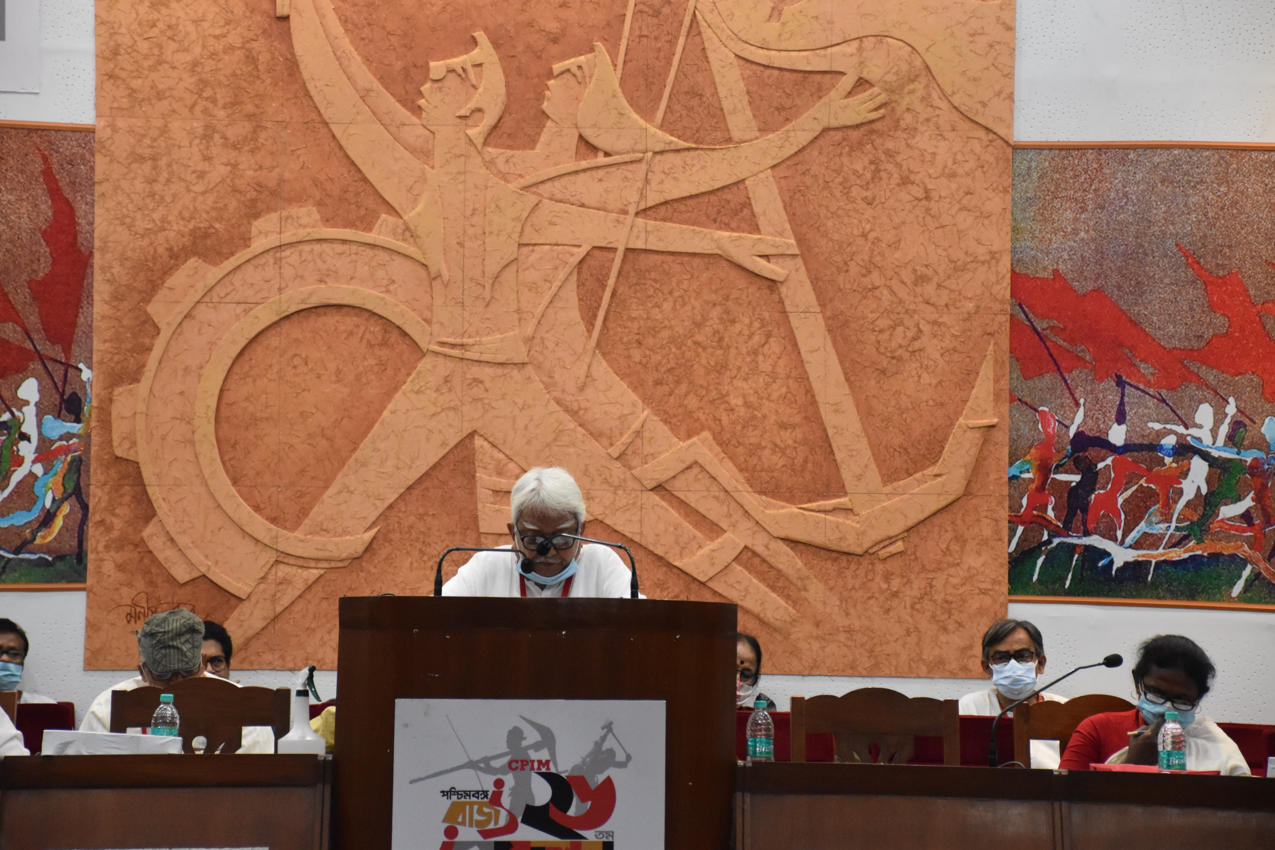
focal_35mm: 112
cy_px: 425
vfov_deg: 12.2
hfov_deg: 18.2
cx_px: 638
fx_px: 3984
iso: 3200
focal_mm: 75
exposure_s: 1/60
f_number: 5
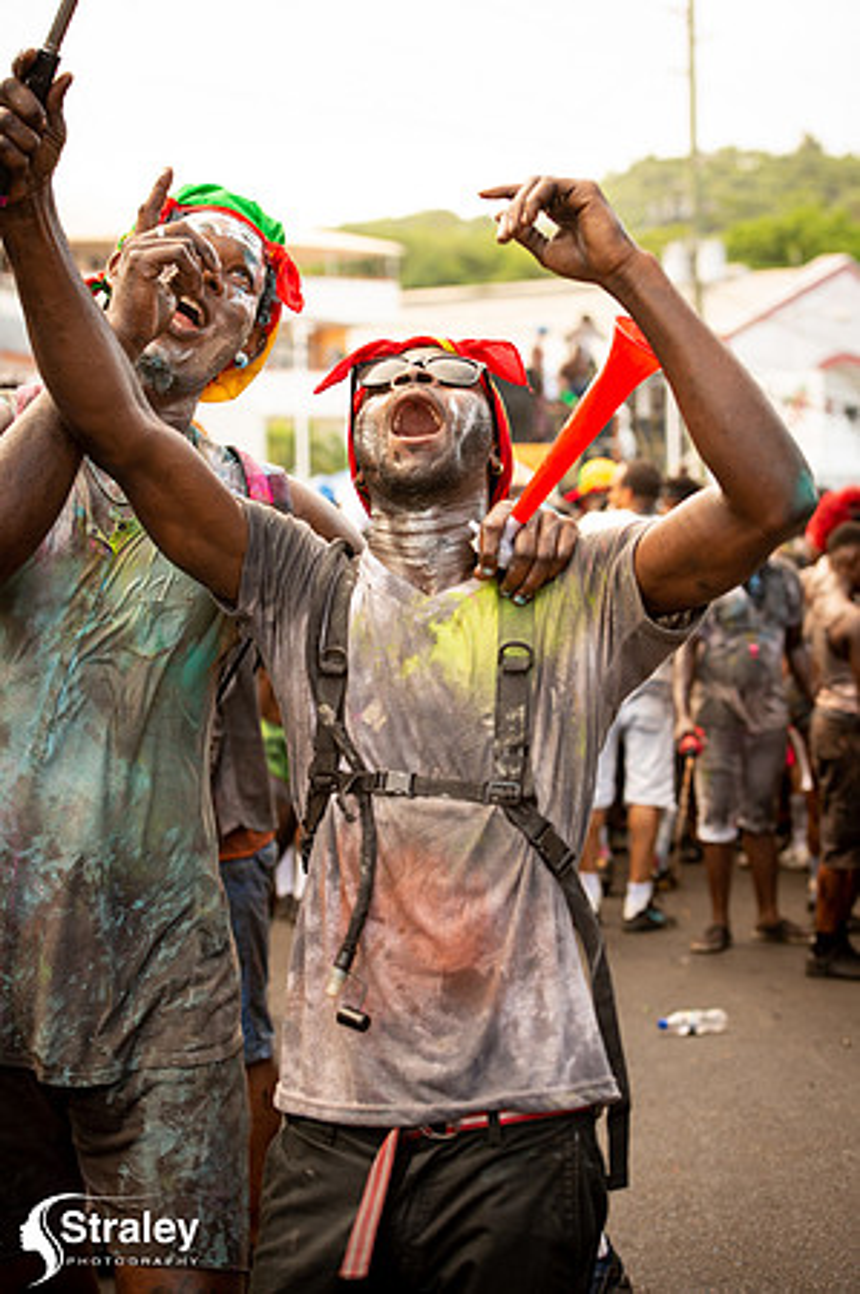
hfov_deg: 19.4
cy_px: 647
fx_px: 2514
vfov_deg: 28.9
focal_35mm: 70
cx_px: 430
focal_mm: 70
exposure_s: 1/320
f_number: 5
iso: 560
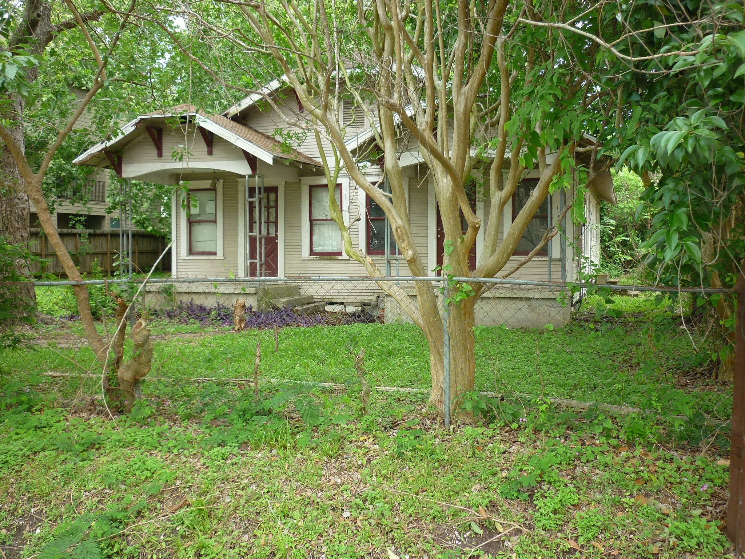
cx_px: 372
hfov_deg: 55.4
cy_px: 280
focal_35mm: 33
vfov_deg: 42.9
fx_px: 710
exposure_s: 1/125
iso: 80
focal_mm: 5.5
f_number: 2.8
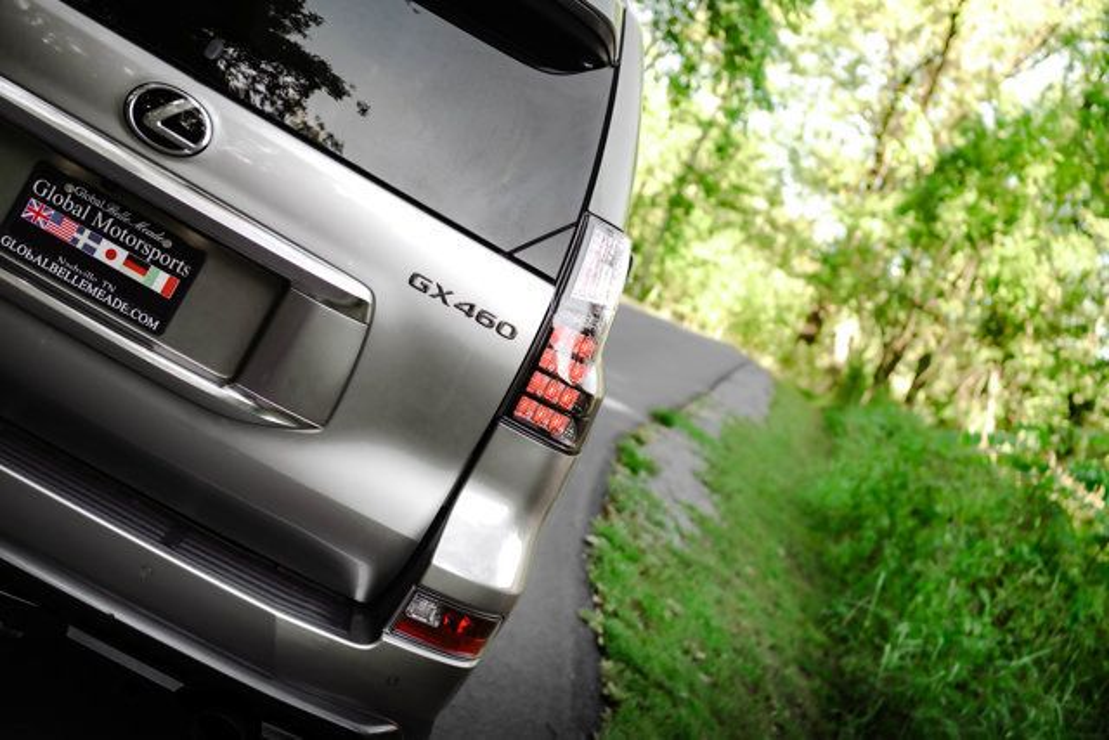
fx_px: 1602
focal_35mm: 52
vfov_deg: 26.0
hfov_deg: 38.2
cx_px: 554
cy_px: 370
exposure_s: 1/320
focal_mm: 52
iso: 640
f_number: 4
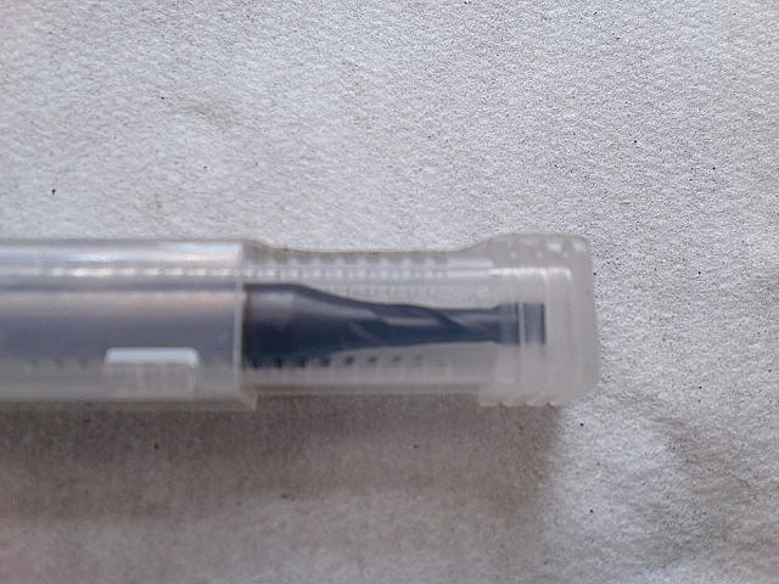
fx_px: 788
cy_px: 292
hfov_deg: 52.6
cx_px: 390
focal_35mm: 35
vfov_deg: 40.7
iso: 64
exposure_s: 1/100
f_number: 3.1
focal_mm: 6.3
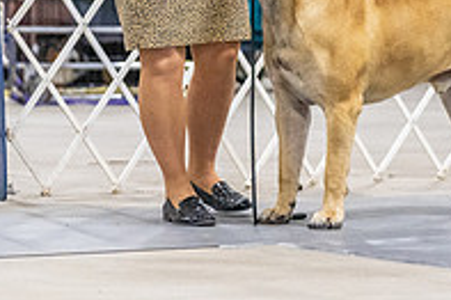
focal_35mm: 372
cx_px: 231
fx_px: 4656
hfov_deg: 5.5
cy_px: -63
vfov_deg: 3.7
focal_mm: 126
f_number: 3.2
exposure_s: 1/320
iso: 6400
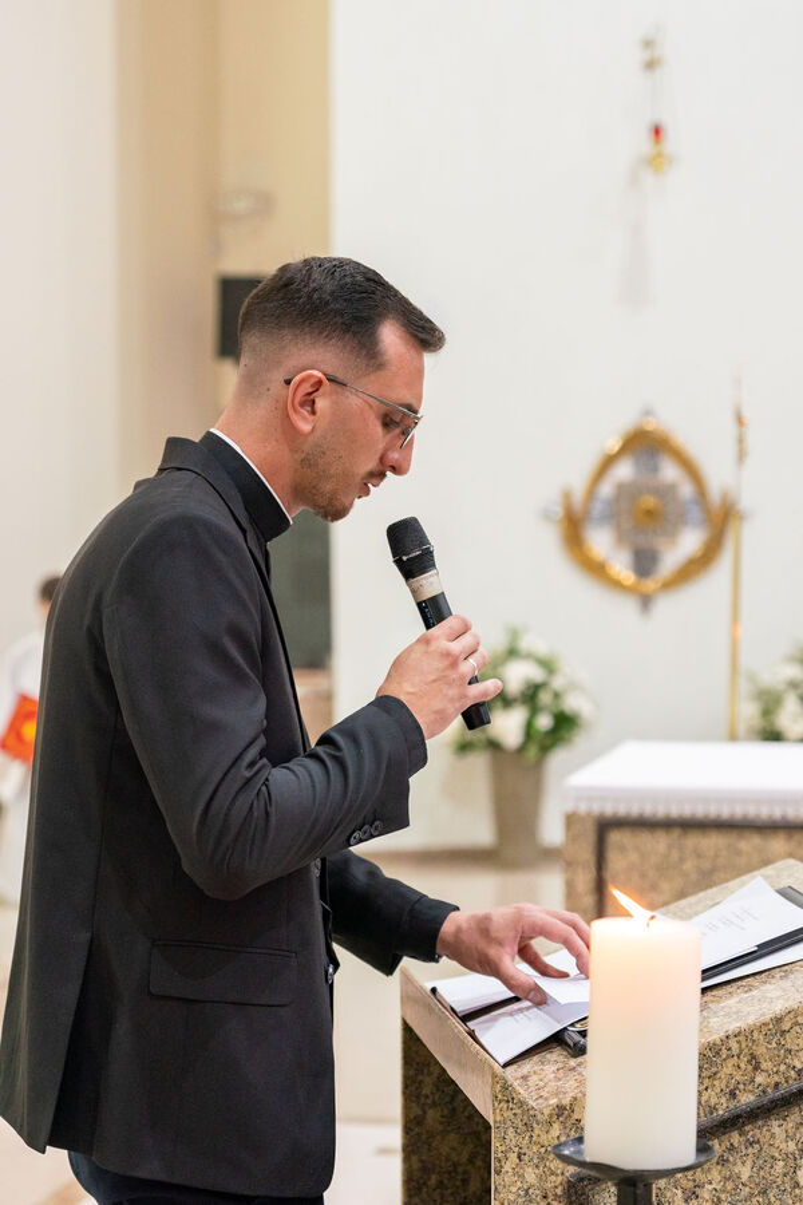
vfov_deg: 23.9
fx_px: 2844
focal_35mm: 85
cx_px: 402
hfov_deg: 16.1
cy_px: 602
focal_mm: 57.3
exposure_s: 1/125
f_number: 2.8
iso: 1600
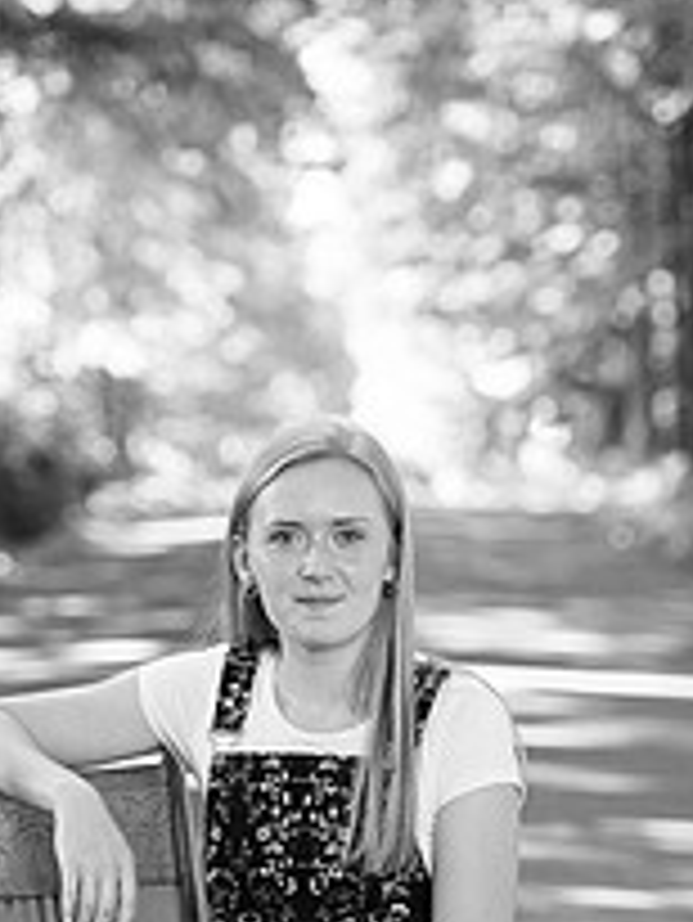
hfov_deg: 6.4
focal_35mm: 232
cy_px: 944
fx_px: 6186
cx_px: 302
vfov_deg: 8.5
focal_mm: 110
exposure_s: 1/200
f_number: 3.5
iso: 640
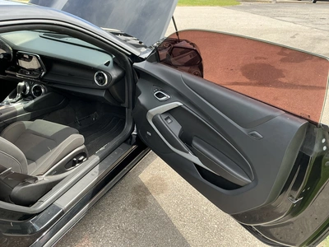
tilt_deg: -25.6
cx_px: 164
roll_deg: +2.8
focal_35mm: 28
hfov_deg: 63.4
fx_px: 266
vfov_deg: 49.7
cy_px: 124
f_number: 1.8
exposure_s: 1/268
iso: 25
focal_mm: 3
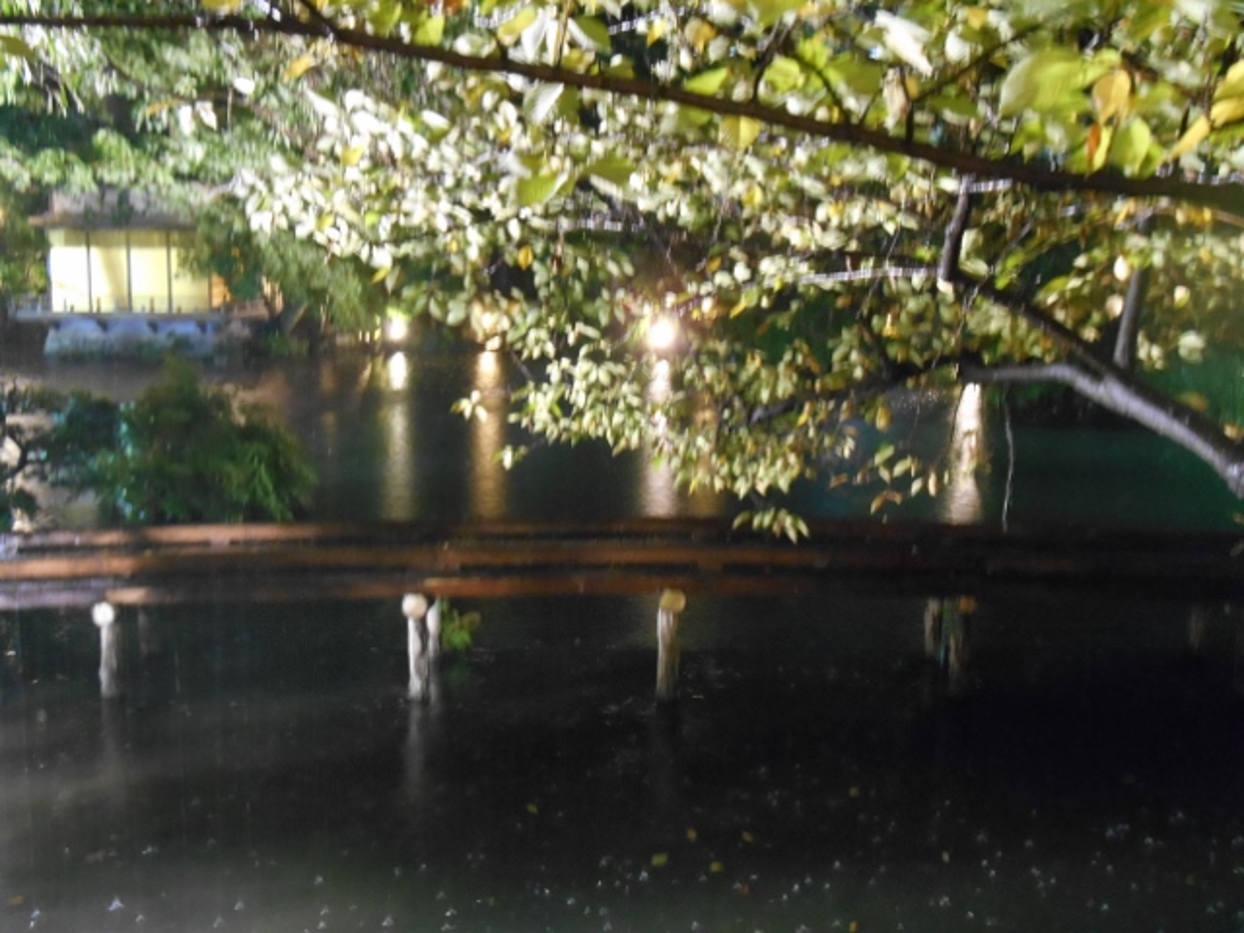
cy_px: 466
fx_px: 1653
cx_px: 622
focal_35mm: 46
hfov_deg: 41.2
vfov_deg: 31.5
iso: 800
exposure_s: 1/1.3
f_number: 4
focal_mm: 8.3
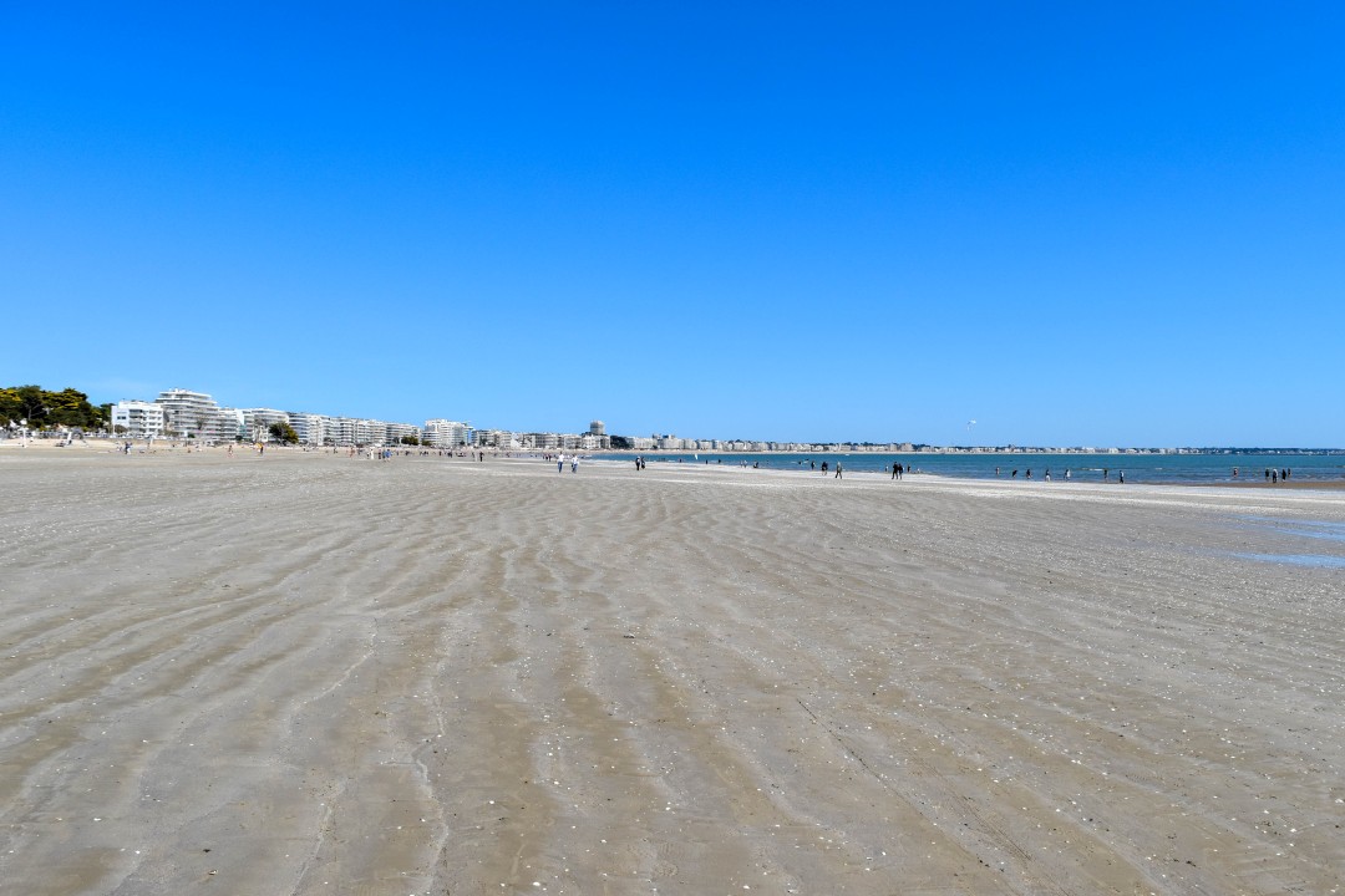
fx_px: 1009
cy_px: 448
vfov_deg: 47.9
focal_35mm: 27
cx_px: 672
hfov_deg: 67.4
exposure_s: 1/2000
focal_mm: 18
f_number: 8
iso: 400
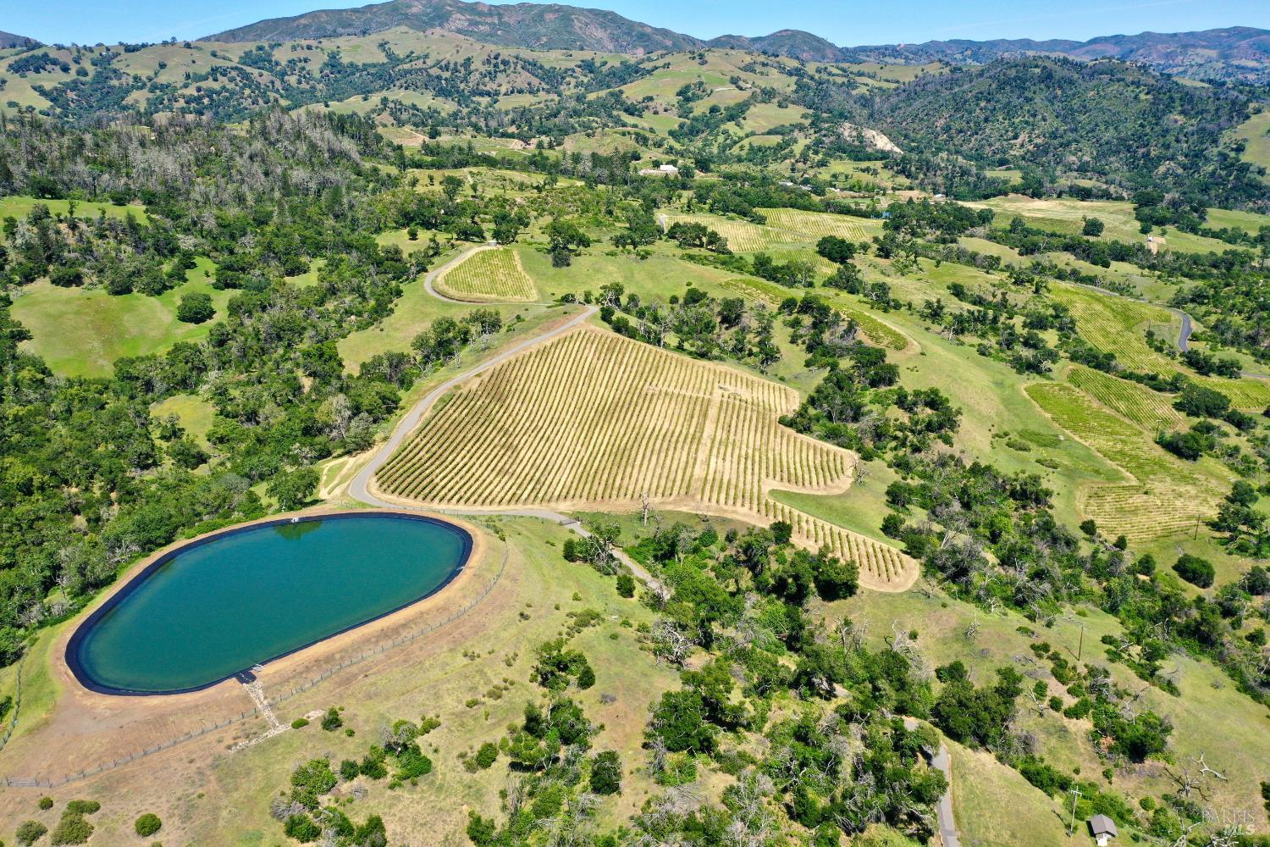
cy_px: 424
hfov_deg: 65.5
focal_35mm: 28
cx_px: 635
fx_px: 988
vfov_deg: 46.4
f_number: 6.3
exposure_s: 1/320
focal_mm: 10.26
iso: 100
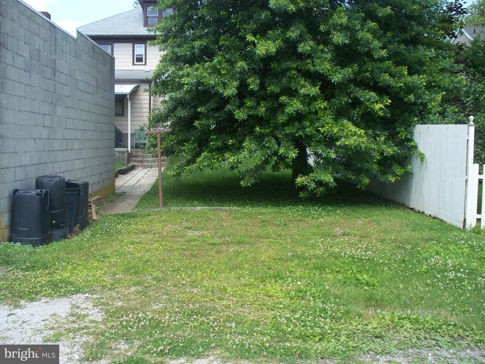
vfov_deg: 39.7
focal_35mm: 36
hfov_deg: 51.4
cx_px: 242
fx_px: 504
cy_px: 182
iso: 80
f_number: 2.8
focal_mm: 7.54
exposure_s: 1/400
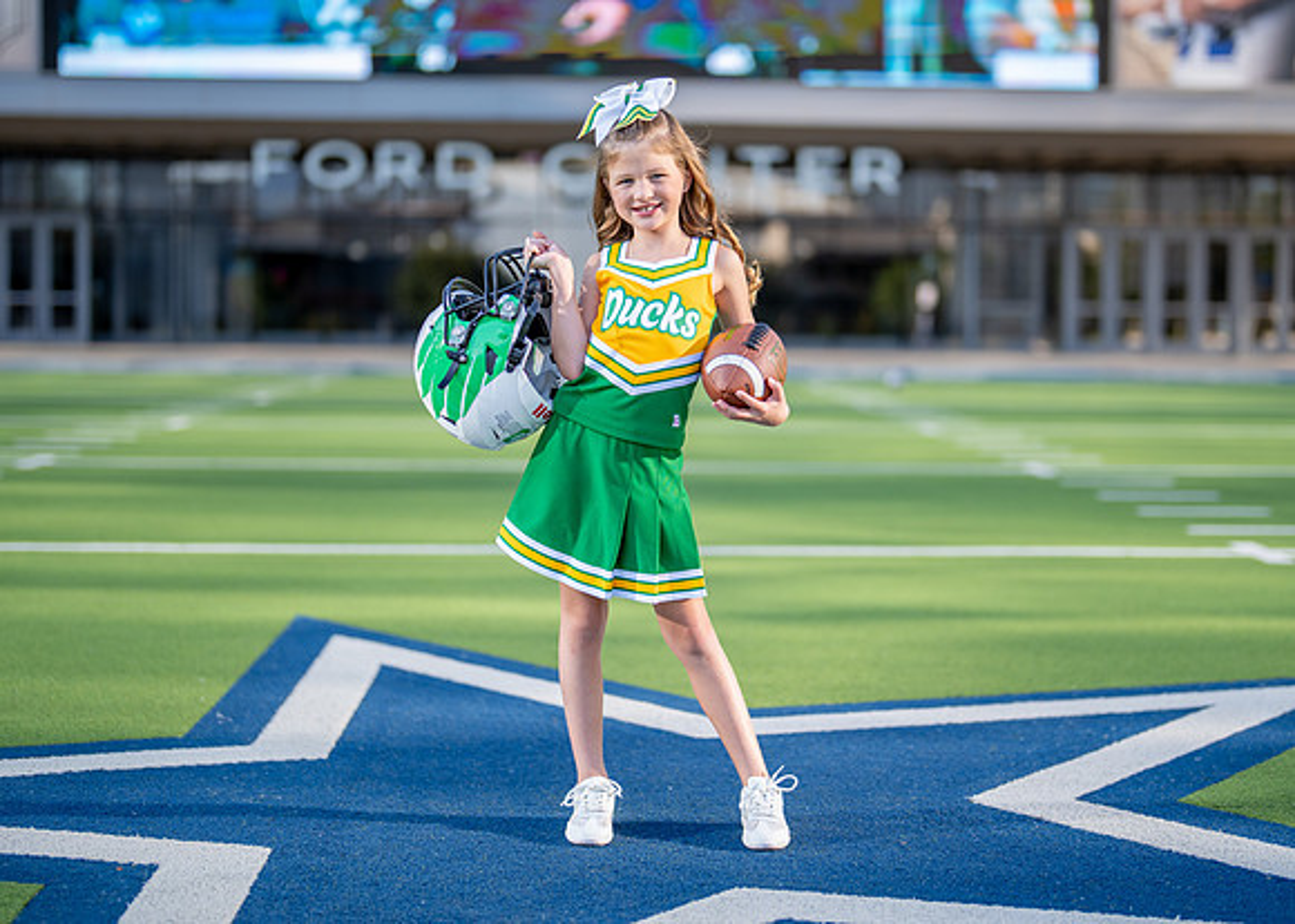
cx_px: 691
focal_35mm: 66
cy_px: 433
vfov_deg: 21.7
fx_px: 2414
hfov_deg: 30.0
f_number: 1.2
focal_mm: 50
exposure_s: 1/3200
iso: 100
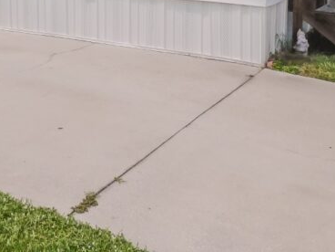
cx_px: 25
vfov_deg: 20.4
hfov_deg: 28.9
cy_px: -98
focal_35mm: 64
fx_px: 619
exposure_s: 1/500
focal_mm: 4
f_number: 6
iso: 125
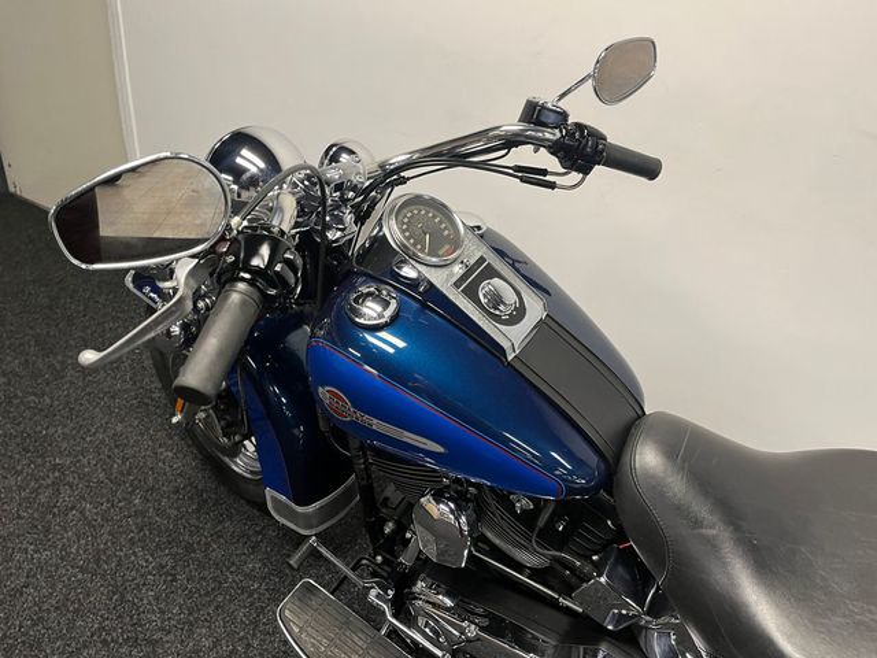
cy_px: 329
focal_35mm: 26
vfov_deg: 53.1
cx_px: 438
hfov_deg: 67.3
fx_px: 659
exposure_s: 1/50
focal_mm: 5.1
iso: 100
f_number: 1.6
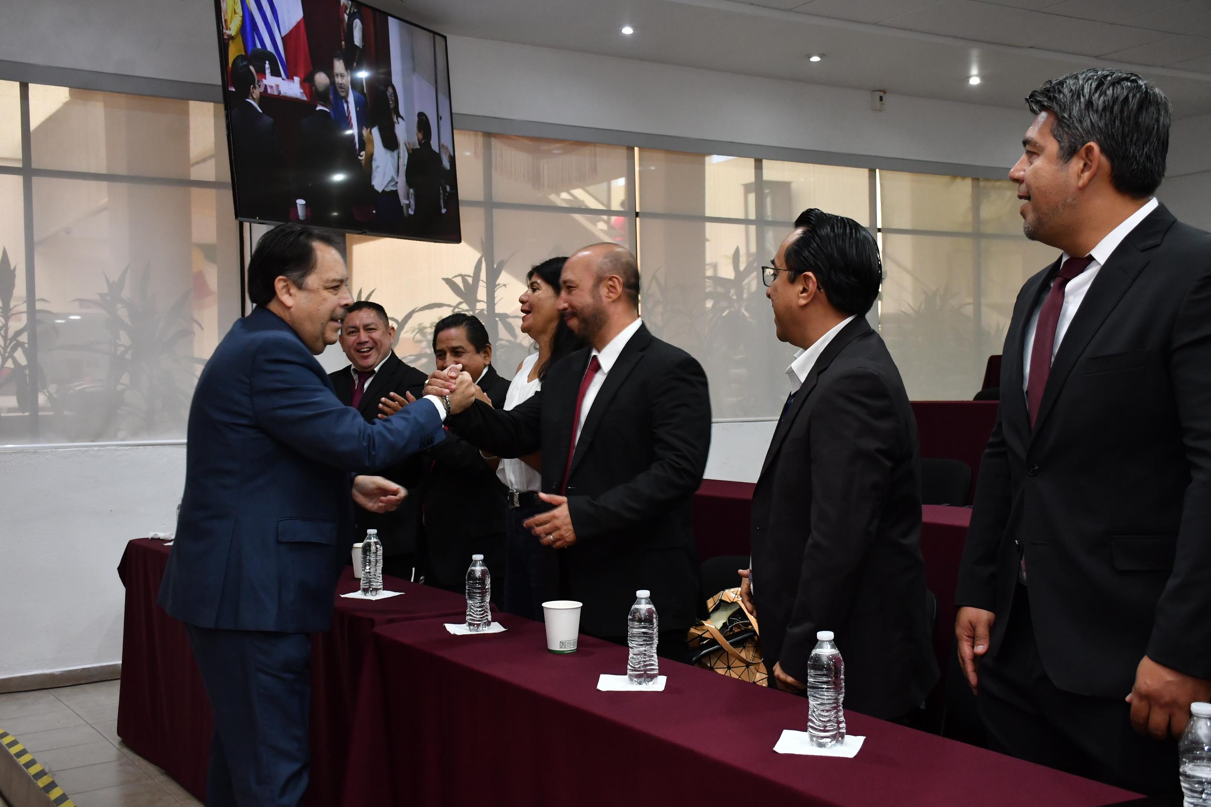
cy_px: 404
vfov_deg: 33.4
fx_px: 1345
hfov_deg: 48.5
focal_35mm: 40
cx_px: 606
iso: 1250
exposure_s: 1/80
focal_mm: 27
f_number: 5.6
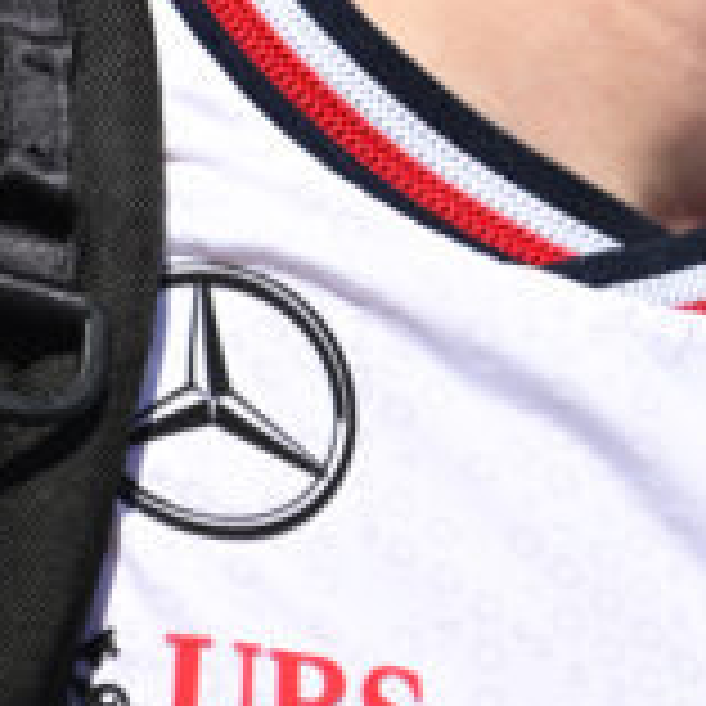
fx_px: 25520
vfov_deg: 1.6
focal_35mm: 1106
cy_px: -250
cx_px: 913
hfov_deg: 1.6
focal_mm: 200
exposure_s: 1/2500
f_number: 2.8
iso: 100
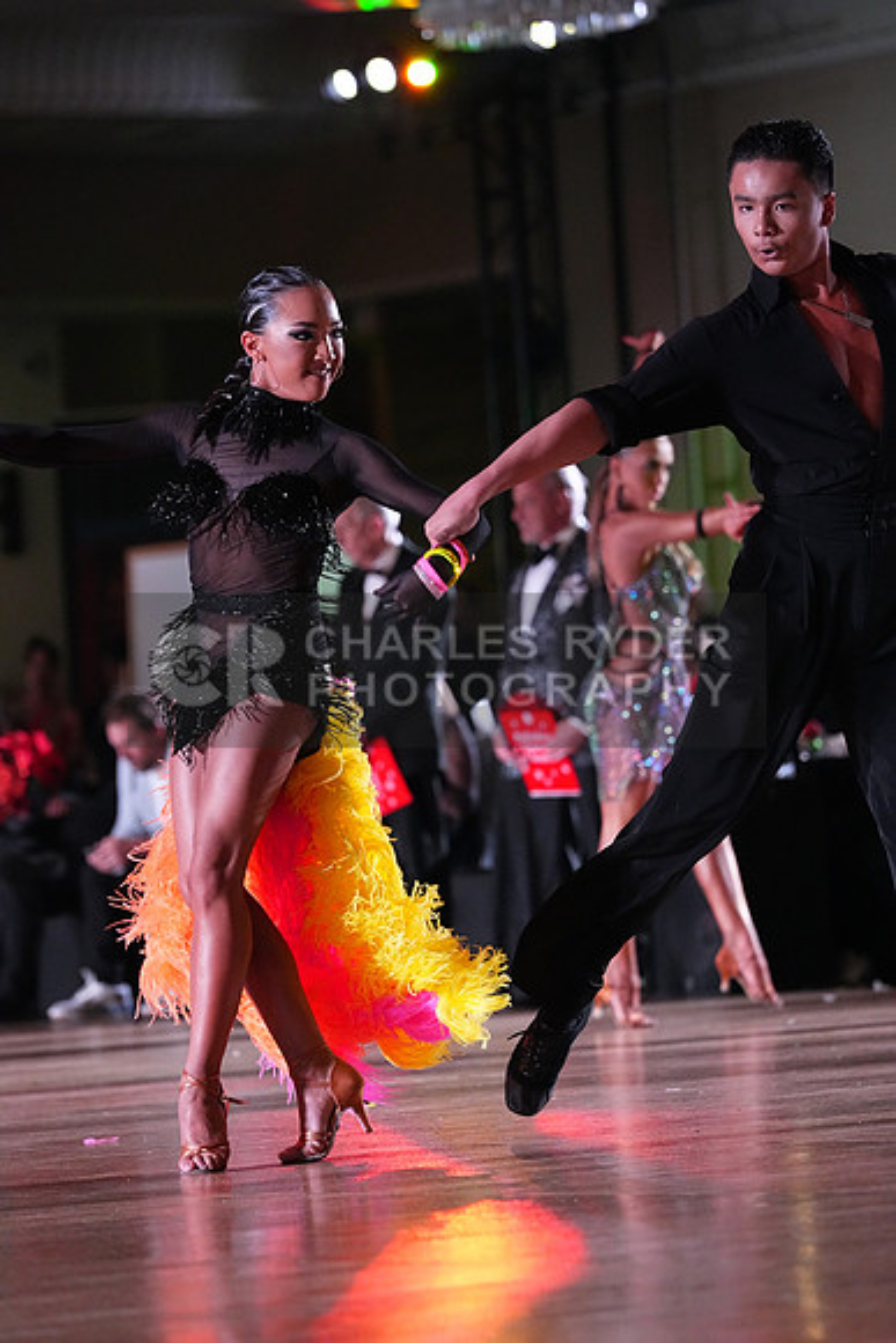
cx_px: 448
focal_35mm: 200
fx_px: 7462
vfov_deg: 10.3
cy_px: 672
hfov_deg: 6.9
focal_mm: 200
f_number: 5
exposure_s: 1/400
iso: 10000
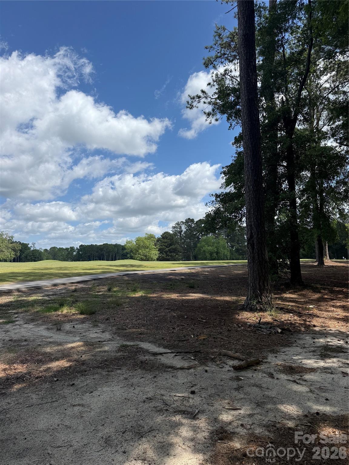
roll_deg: +1.6
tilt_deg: +6.3
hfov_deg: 56.8
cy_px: 232
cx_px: 174
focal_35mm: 24
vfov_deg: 71.6
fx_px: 323
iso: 80
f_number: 1.78
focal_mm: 6.76
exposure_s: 1/5714
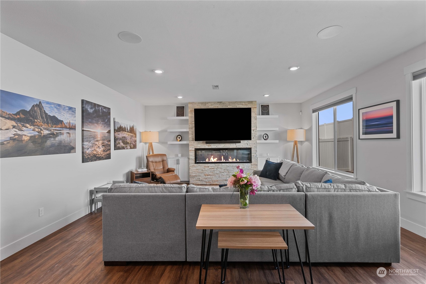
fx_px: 189
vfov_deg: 73.8
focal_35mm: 16
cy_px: 142
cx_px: 213
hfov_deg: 96.7
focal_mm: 16
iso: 200
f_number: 8
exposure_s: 1/5
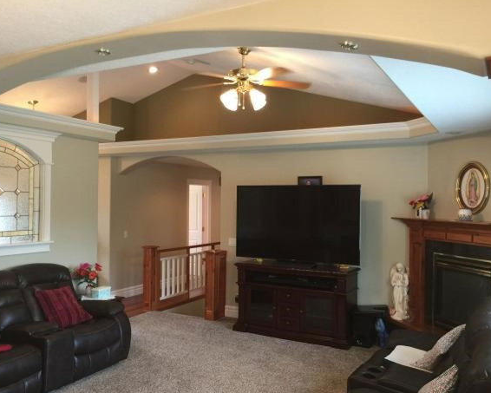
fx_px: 465
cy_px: 206
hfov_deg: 55.6
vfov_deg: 45.8
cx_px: 237
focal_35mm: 32
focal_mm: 4.15
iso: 40
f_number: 2.2
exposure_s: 1/15
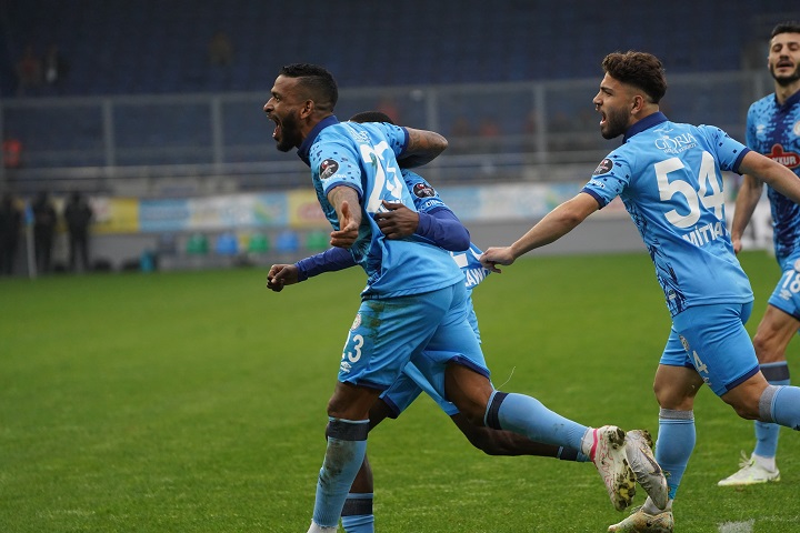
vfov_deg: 5.2
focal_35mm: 265
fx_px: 5888
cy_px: 266
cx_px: 400
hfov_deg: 7.8
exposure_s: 1/2000
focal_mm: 265
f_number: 5.6
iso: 4000
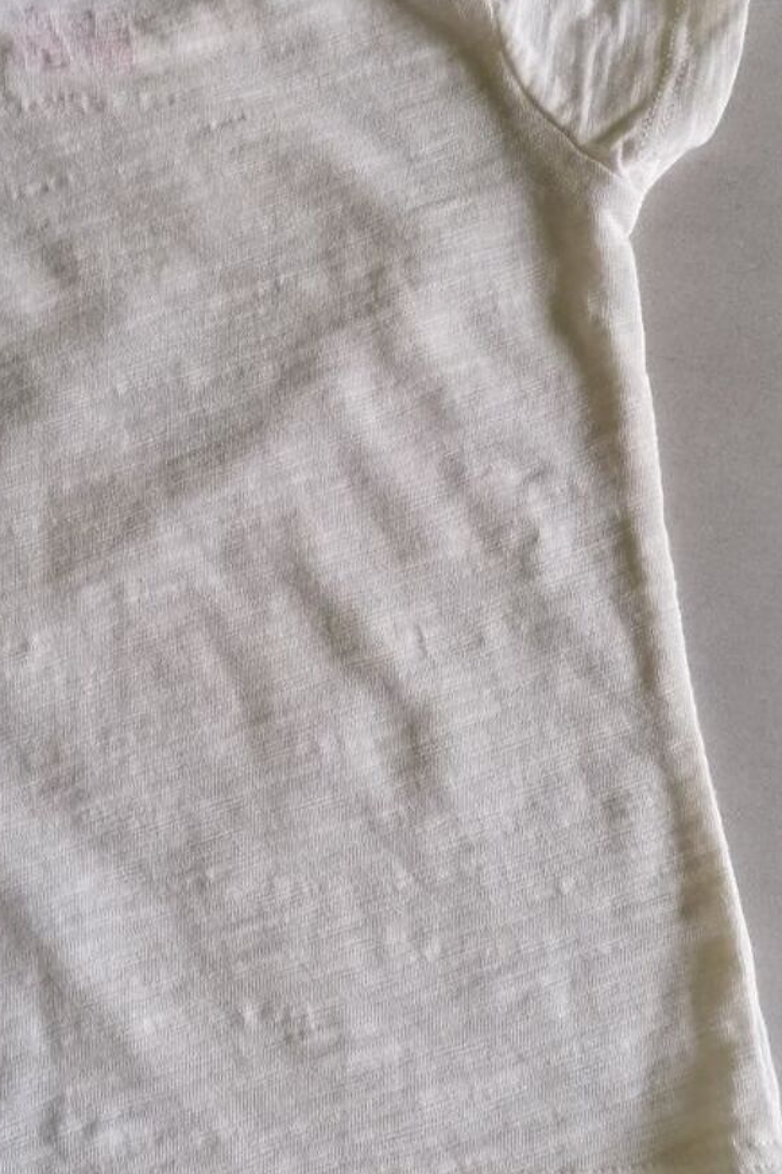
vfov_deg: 45.1
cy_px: 456
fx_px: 1402
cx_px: 183
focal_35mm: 43
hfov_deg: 30.6
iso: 160
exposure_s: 1/50
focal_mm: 4.75
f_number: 1.8
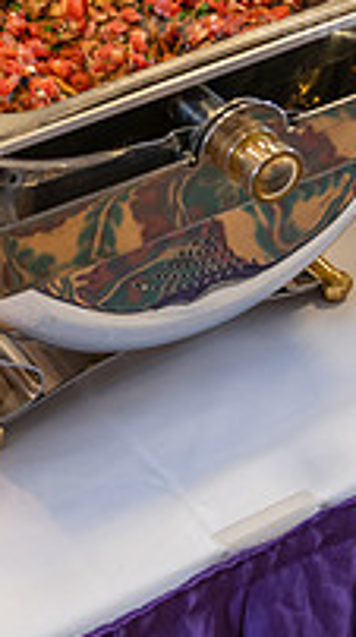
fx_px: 2090
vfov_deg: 17.2
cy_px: 140
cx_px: -82
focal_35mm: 124
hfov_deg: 9.6
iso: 500
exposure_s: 1/125
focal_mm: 38
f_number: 3.5
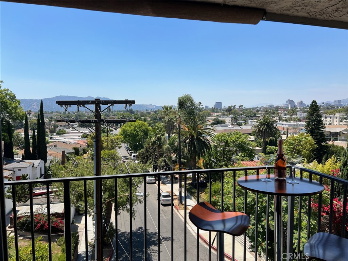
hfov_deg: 67.3
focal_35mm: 26
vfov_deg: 53.1
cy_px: 130
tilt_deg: -4.8
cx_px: 174
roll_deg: -0.6
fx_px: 261
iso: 50
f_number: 1.5
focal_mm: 5.7
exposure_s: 1/4630
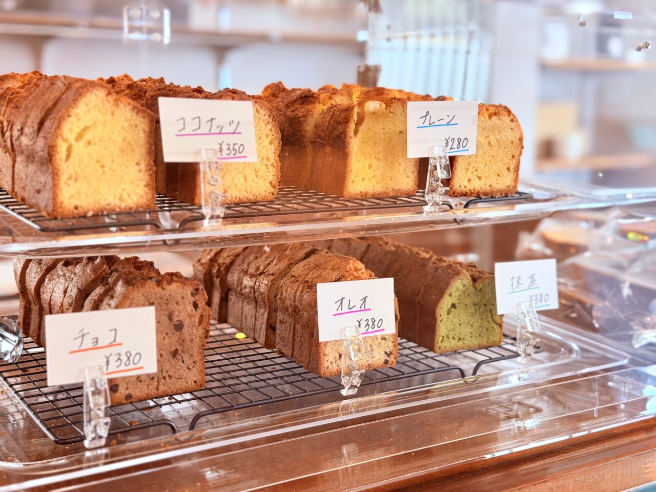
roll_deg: -0.5
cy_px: 246
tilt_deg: -9.9
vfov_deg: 30.3
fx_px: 910
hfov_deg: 39.7
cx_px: 328
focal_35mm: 48
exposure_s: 1/76
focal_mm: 6.76
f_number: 1.78
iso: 100
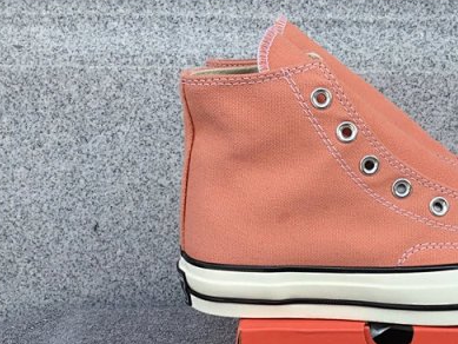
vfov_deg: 28.5
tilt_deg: -17.1
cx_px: 346
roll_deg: +0.1
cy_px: 216
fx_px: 675
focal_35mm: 51
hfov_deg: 36.6
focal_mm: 3.3
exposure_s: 1/554
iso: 25
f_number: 2.4
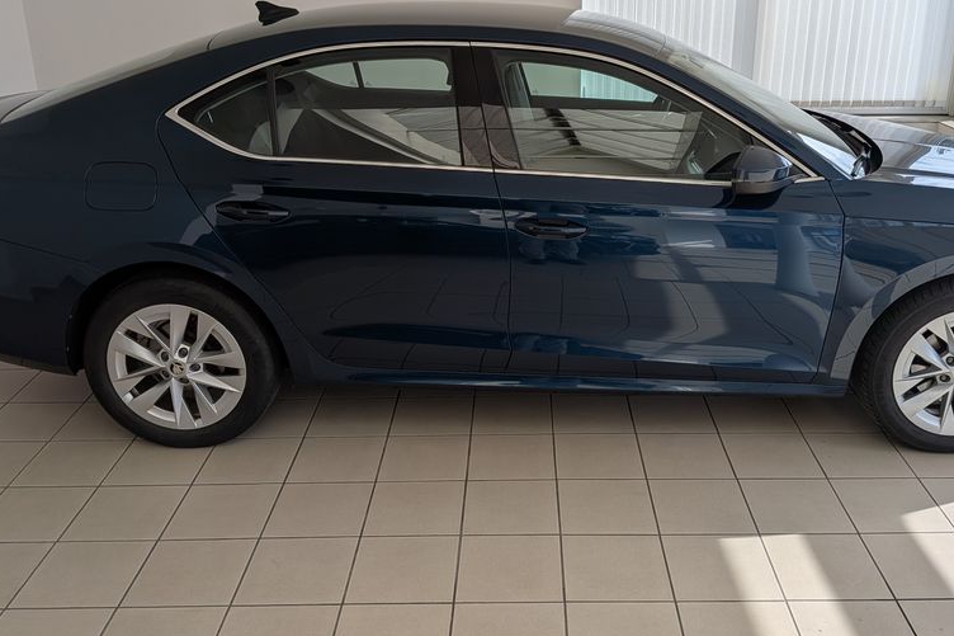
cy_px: 283
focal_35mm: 34
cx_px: 539
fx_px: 901
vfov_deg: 38.8
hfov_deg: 55.6
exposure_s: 1/728
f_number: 1.7
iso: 27
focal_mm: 4.53
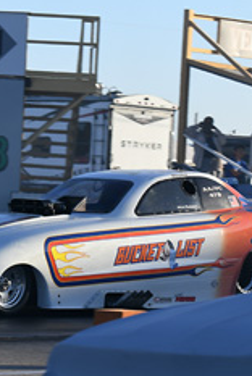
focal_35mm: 225
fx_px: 2355
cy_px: 224
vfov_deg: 9.1
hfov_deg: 6.1
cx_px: 153
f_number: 4.5
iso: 160
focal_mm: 70
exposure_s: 1/800
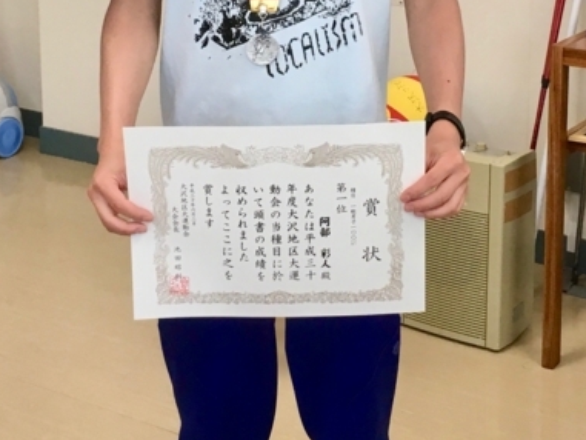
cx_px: 321
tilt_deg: -11.8
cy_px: 0
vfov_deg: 18.4
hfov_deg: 25.0
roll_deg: +1.4
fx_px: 1321
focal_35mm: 78
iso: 32
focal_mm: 4.15
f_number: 2.2
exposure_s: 1/30
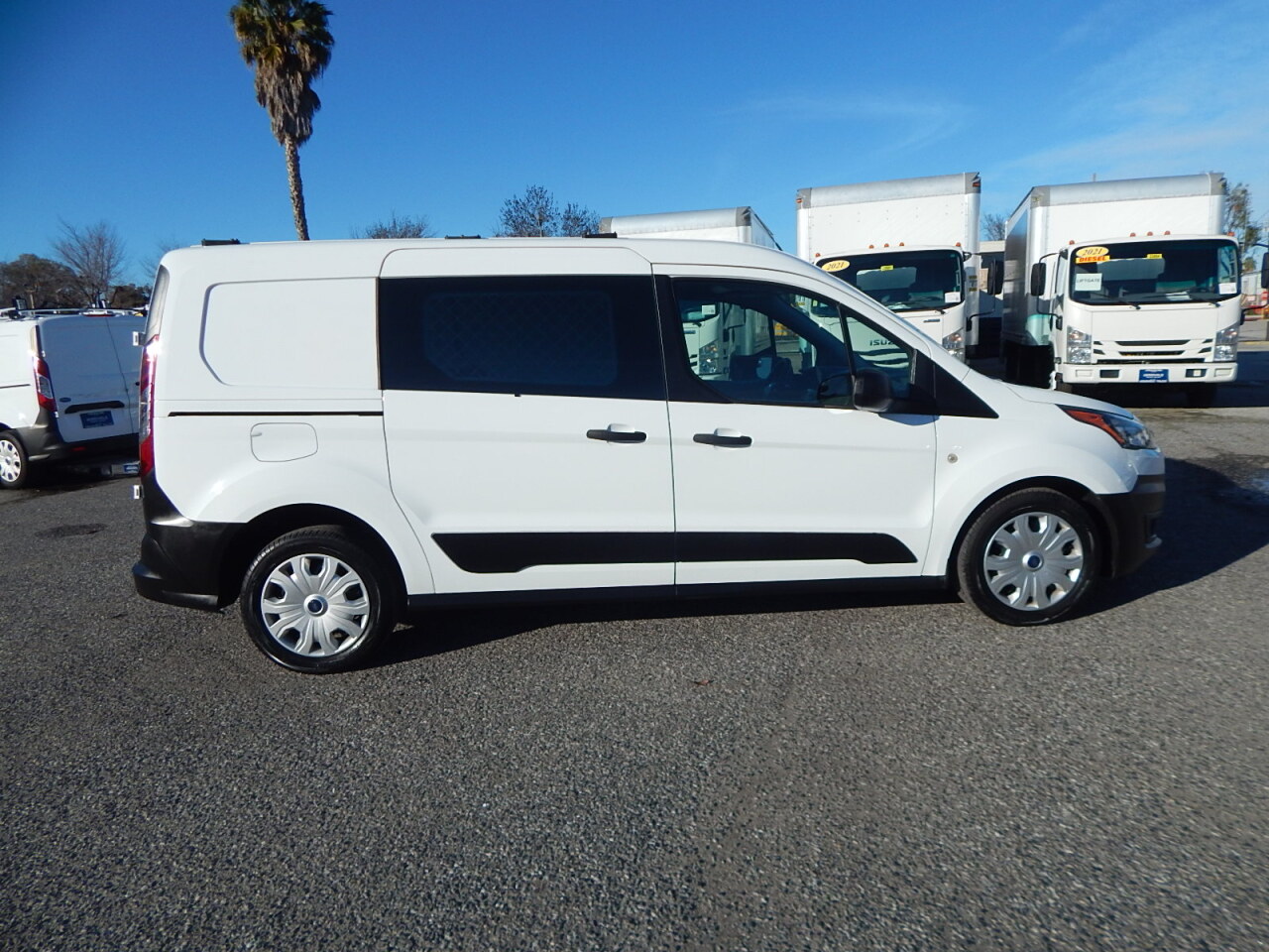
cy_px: 476
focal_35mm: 22
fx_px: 807
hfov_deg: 76.4
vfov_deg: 61.1
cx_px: 634
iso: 125
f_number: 6
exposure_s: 1/1250
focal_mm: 4
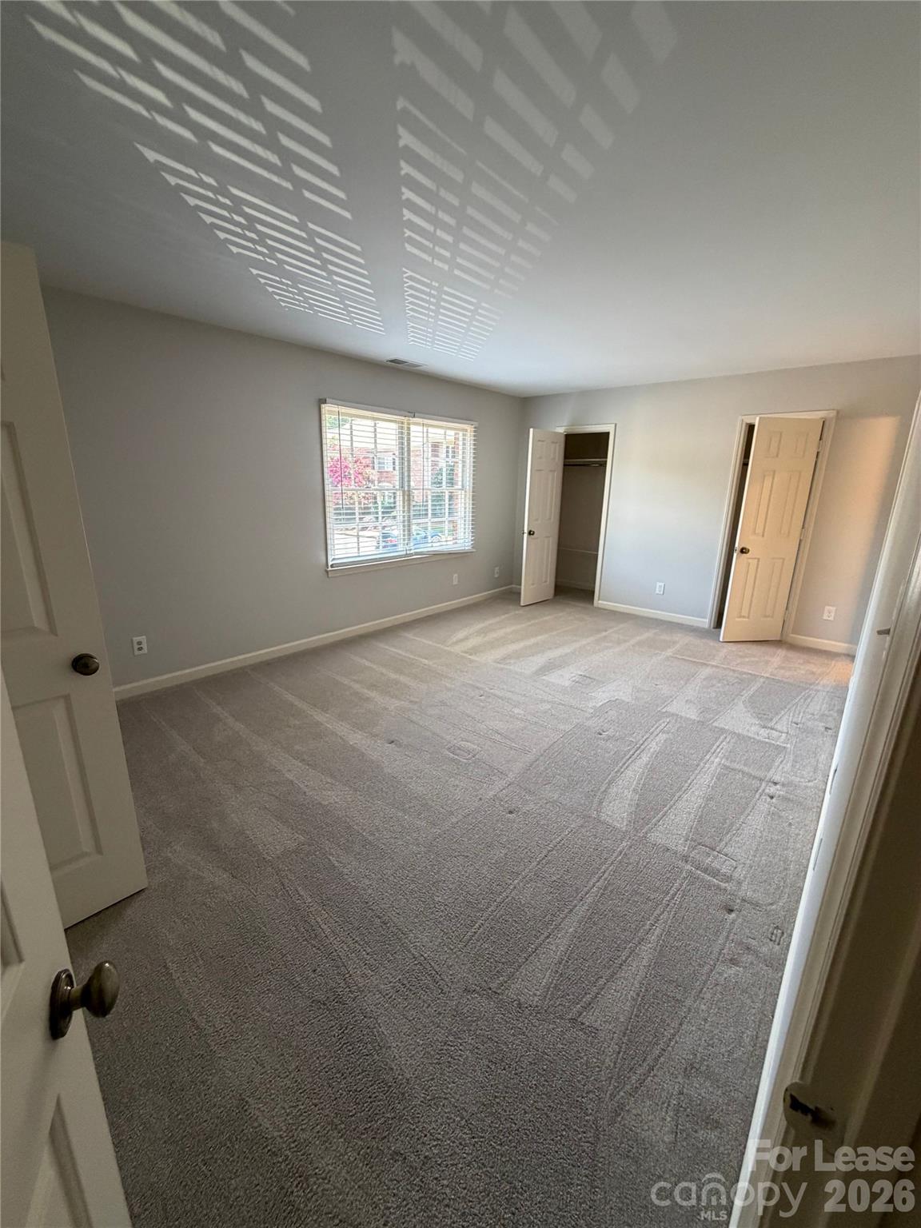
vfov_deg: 102.1
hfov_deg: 85.7
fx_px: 497
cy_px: 614
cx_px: 460
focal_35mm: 14
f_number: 2.2
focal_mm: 2.22
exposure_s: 1/60
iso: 250
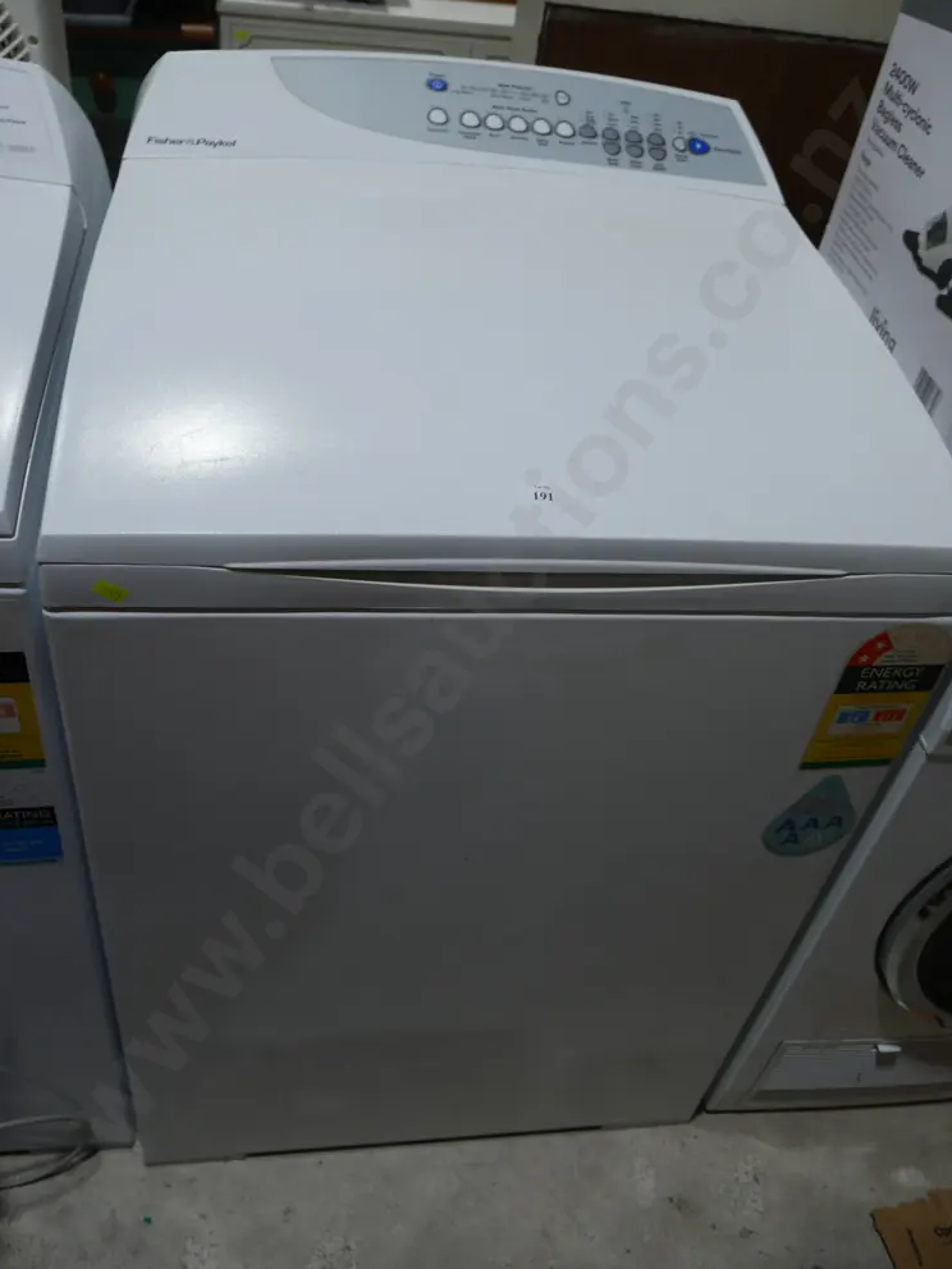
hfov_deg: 45.5
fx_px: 1136
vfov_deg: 58.3
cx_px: 483
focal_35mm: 31
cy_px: 617
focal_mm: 15
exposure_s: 1/160
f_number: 5
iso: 200
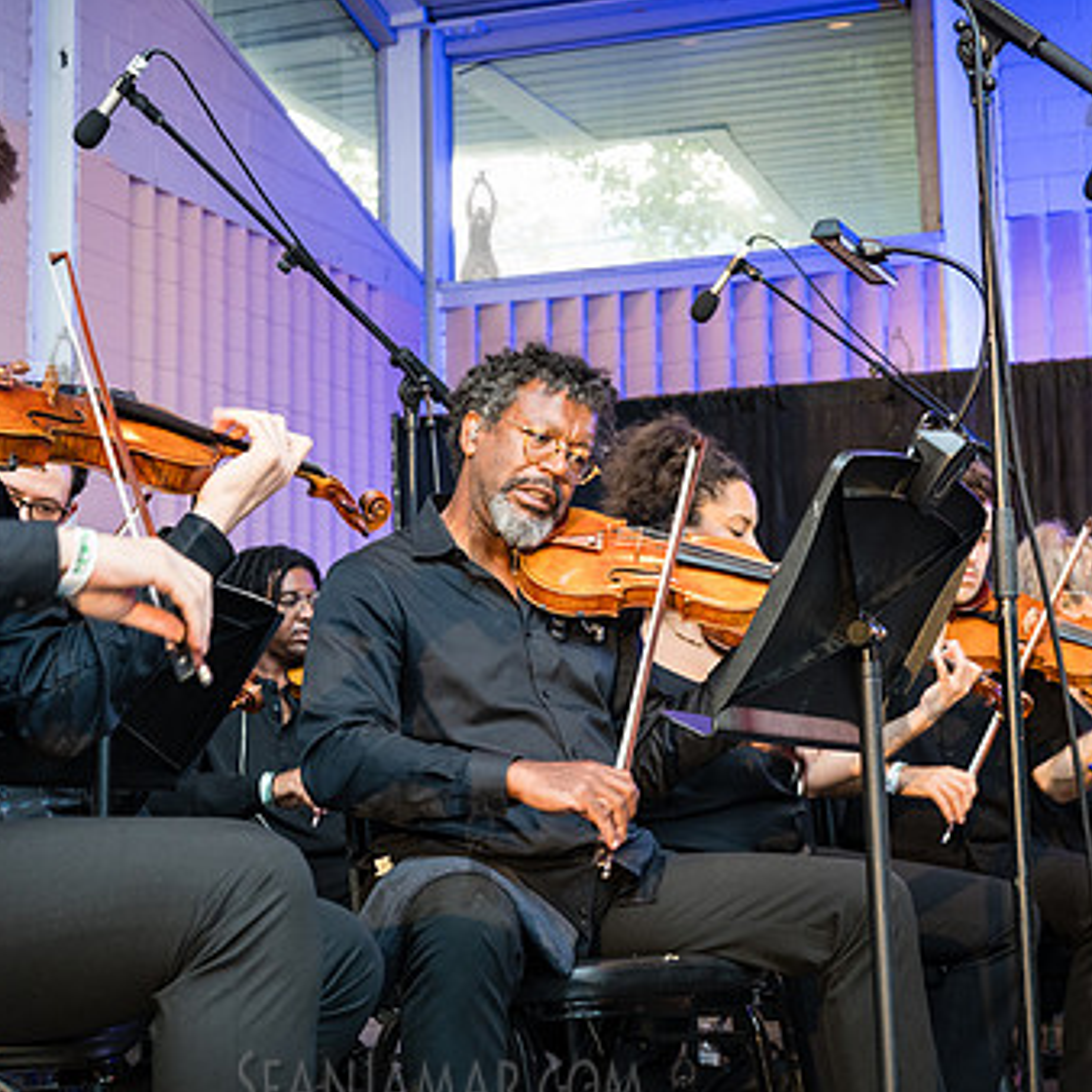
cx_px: 478
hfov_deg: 24.6
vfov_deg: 24.7
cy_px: 538
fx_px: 2498
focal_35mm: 70
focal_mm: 48
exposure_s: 1/25
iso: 1600
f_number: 6.3
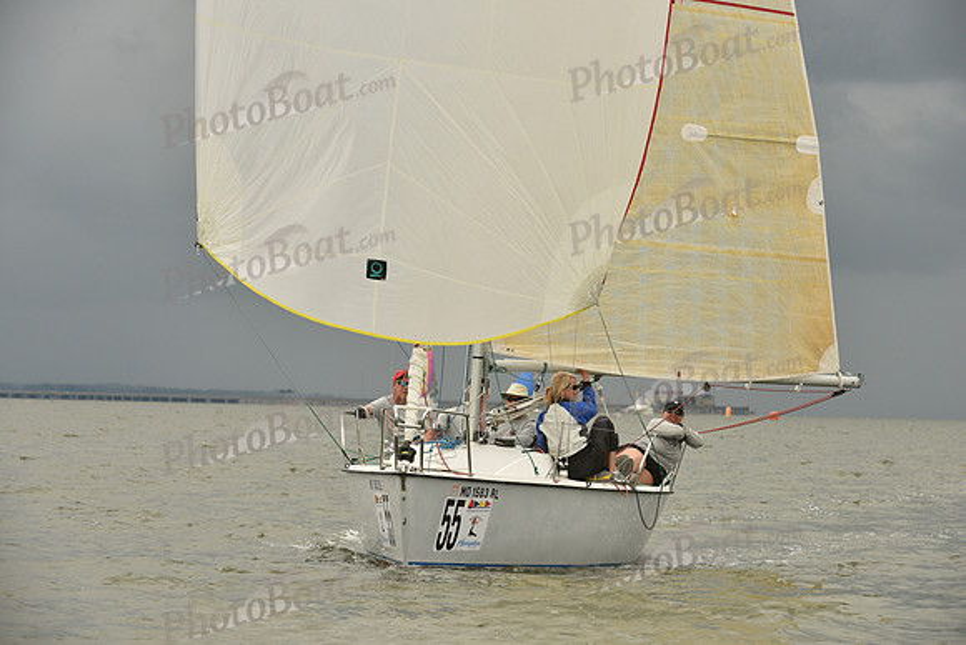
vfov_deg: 6.9
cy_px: 322
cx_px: 483
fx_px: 5368
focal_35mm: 200
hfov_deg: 10.3
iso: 400
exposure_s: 1/1000
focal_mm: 200
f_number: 9
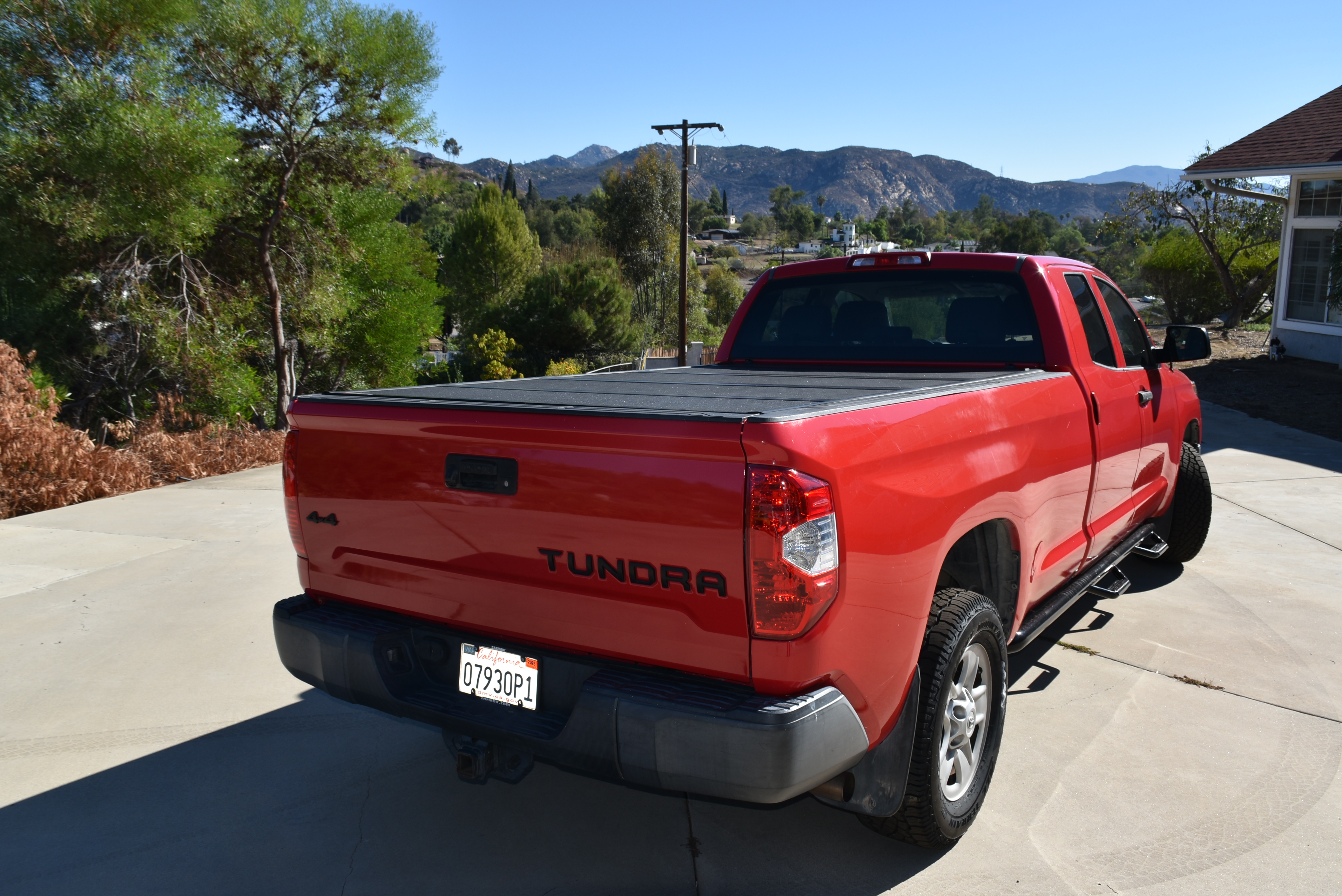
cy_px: 448
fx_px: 1007
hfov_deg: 67.4
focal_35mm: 27
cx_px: 671
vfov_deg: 48.0
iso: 100
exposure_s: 1/200
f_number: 9
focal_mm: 18
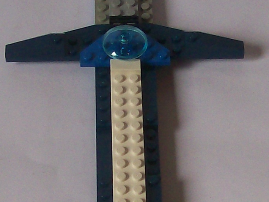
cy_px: 175
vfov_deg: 9.5
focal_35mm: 156
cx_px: 123
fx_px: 1212
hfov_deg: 12.7
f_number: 2.7
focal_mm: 6
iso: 80
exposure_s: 1/152
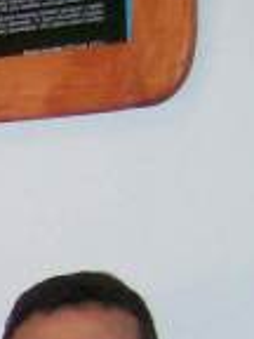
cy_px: 669
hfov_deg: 6.9
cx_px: -503
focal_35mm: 194
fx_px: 1898
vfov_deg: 9.5
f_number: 2.8
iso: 400
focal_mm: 5.8
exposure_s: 1/125
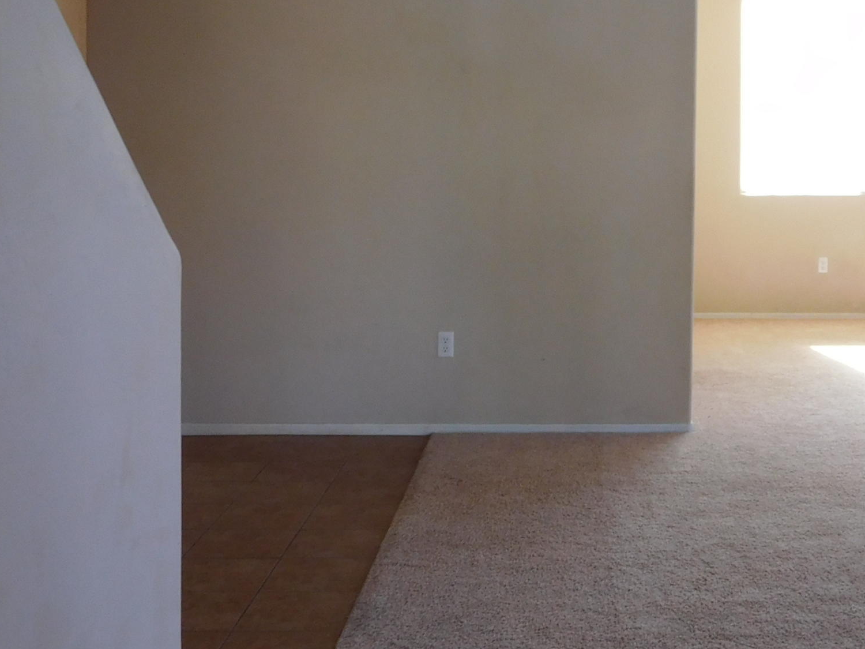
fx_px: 1249
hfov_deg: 37.4
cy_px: 159
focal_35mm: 50
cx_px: 637
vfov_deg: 28.7
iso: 125
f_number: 3.4
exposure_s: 1/60
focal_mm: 4.5
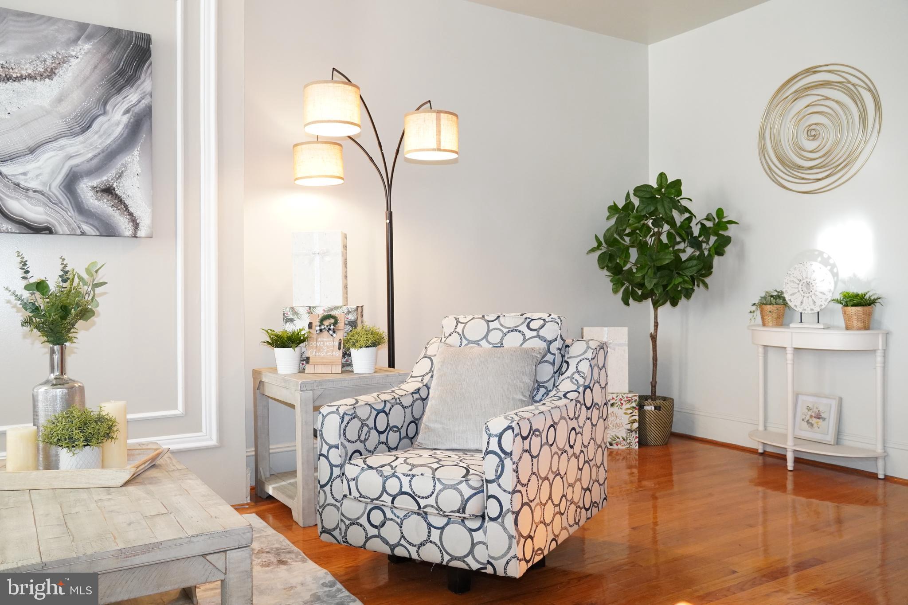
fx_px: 719
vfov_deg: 45.7
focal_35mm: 28
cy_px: 302
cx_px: 454
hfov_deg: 64.6
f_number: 5
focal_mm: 19
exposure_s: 1/100
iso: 2000
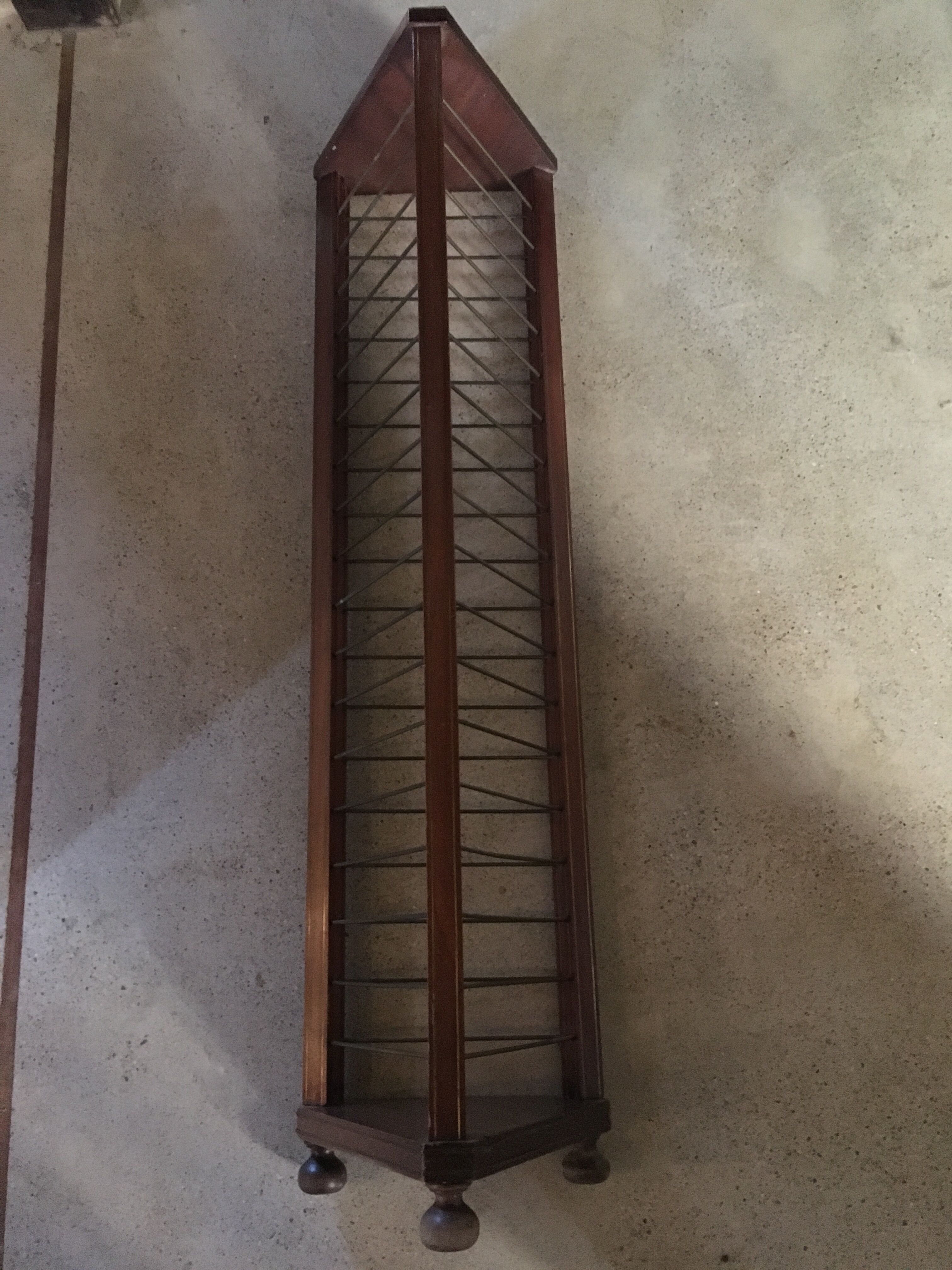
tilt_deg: -72.9
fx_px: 1063
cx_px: 476
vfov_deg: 61.7
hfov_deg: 48.2
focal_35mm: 29
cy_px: 635
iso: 640
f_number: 2.2
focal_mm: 4.15
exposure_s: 1/17
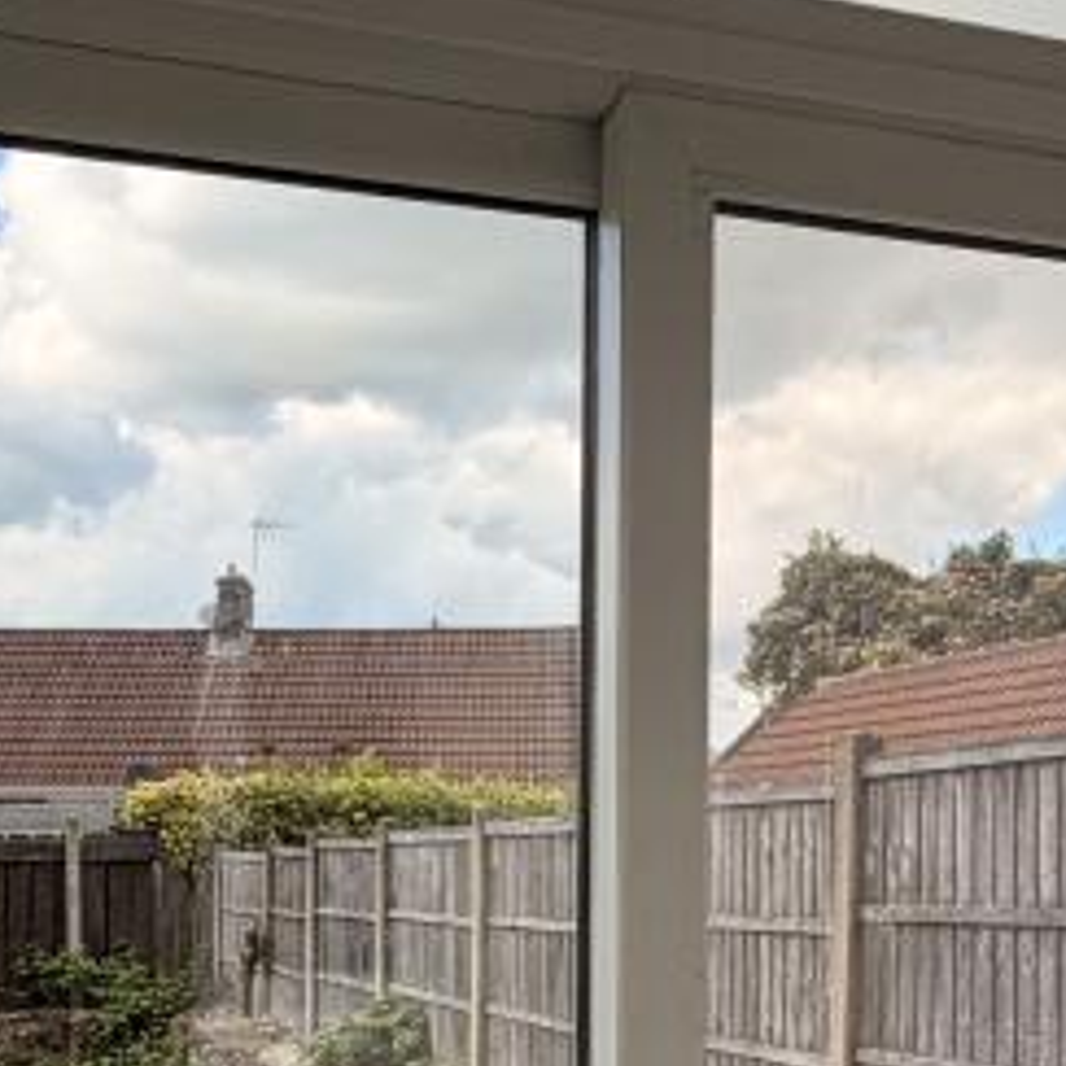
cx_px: 459
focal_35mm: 52
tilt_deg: -2.9
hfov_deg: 32.7
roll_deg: -0.9
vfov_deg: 31.4
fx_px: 1812
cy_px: 944
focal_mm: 2.22
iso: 50
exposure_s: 1/502
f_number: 2.2
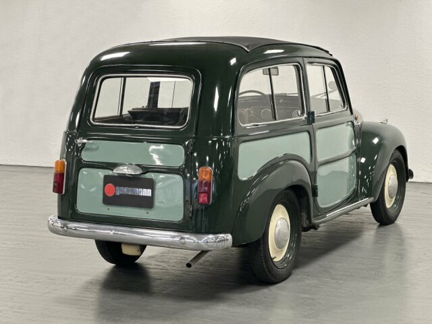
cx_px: 216
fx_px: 961
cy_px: 162
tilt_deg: -7.8
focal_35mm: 77
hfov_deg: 25.3
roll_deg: +1.2
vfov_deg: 19.1
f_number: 2.8
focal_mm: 9
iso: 320
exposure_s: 1/40
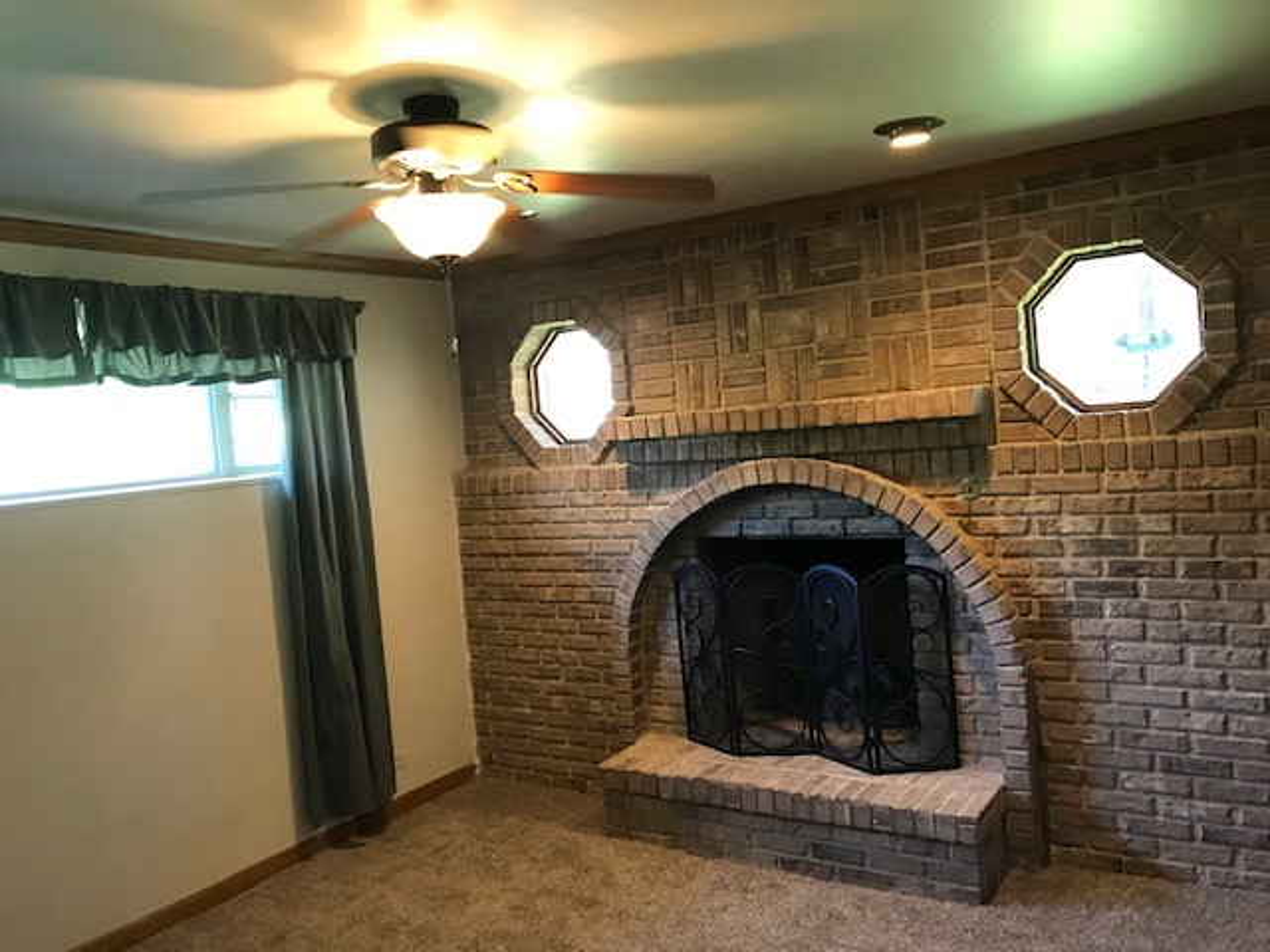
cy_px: 476
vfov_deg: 49.7
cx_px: 635
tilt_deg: -1.2
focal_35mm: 28
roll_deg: +4.7
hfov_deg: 63.4
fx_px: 1027
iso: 64
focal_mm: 3.99
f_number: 1.8
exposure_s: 1/15
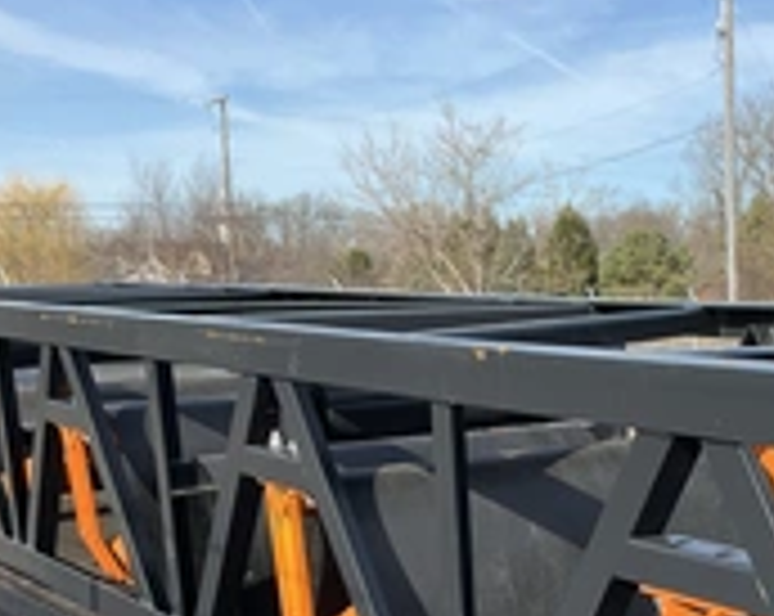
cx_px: 626
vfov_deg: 22.0
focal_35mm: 66
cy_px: 652
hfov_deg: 28.1
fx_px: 1509
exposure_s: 1/770
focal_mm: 3
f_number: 1.8
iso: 25
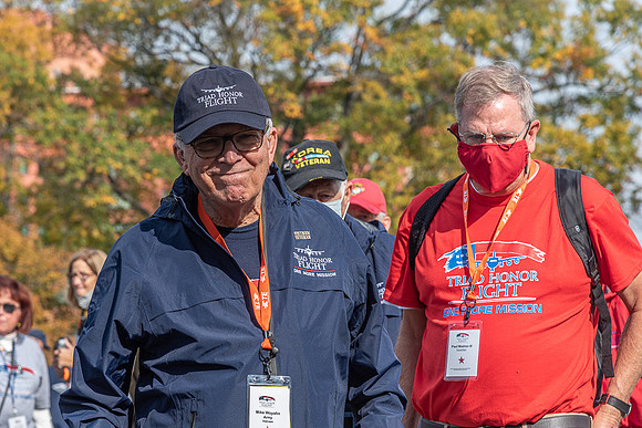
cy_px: 255
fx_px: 2377
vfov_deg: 10.3
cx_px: 260
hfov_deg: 15.4
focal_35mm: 133
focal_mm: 112
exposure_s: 1/1000
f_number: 8
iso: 500
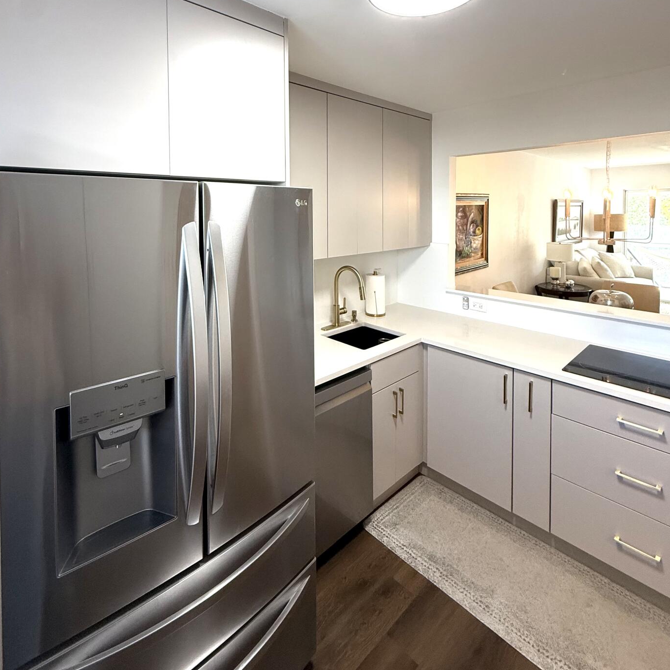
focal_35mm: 18
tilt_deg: -1.0
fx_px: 394
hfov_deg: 80.6
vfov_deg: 78.1
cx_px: 312
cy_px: 224
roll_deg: -0.3
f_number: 2.2
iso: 250
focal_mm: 2.22
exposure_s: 1/120
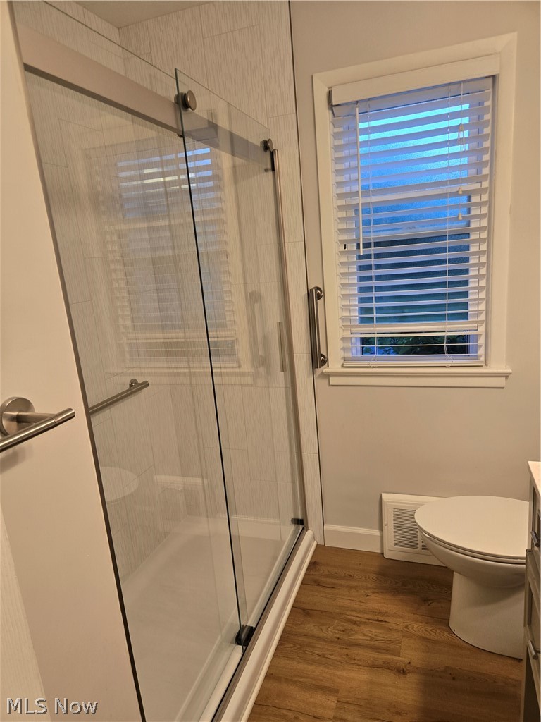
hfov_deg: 58.9
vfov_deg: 73.9
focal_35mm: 23
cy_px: 361
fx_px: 479
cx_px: 270
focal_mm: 5.4
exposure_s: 1/120
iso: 125
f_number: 1.8
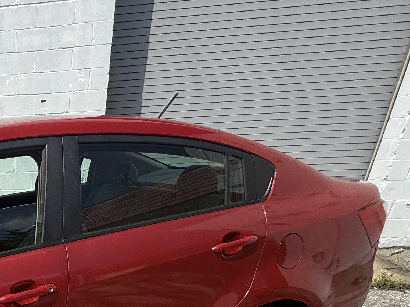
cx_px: -33
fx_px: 438
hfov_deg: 41.0
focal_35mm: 37
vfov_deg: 31.9
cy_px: 372
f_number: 2.2
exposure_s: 1/1211
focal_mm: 2.22
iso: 50
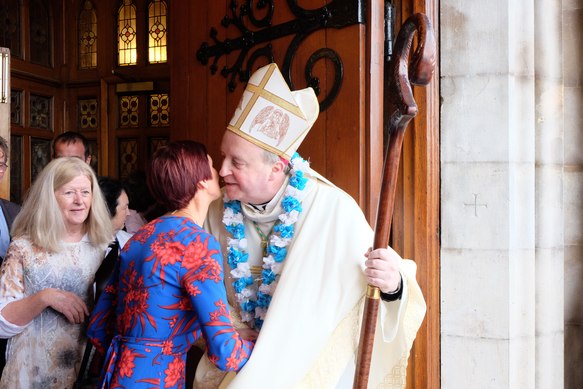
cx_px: 292
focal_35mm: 35
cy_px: 194
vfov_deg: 37.9
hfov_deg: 54.4
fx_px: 567
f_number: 5
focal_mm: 23.2
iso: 1600
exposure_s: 1/100
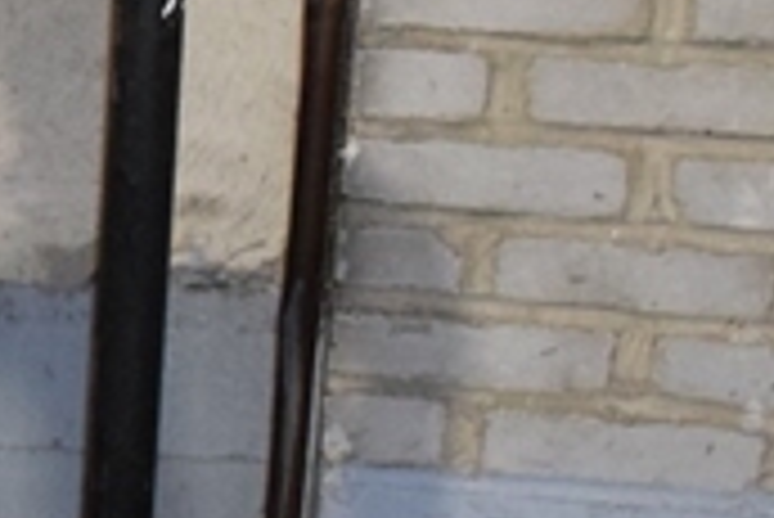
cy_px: 646
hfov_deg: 11.4
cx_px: -801
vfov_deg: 8.4
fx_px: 3464
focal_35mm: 161
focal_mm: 18
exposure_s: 1/60
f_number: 3.5
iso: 2200
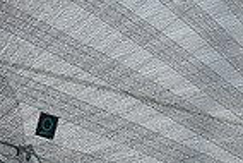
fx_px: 1932
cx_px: 168
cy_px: 246
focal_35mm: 286
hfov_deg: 7.2
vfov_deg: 4.8
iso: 250
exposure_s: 1/1250
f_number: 8
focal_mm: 70
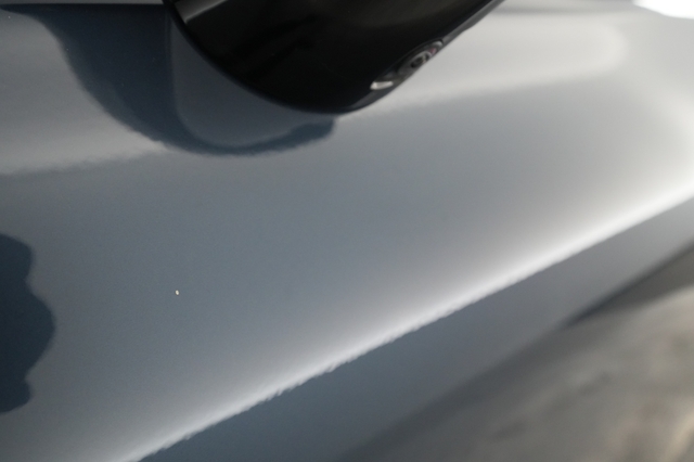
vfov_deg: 46.4
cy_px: 231
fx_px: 539
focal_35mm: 28
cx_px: 347
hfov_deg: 65.5
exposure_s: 1/80
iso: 6400
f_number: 6.3
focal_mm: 28
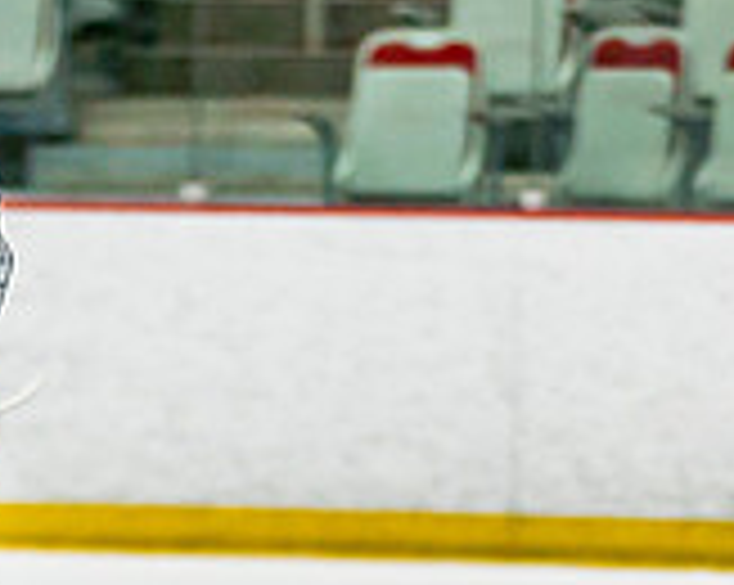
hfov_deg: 2.2
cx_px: 706
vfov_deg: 1.8
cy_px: 881
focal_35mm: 870
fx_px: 18877
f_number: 2.8
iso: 640
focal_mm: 145
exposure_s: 1/640
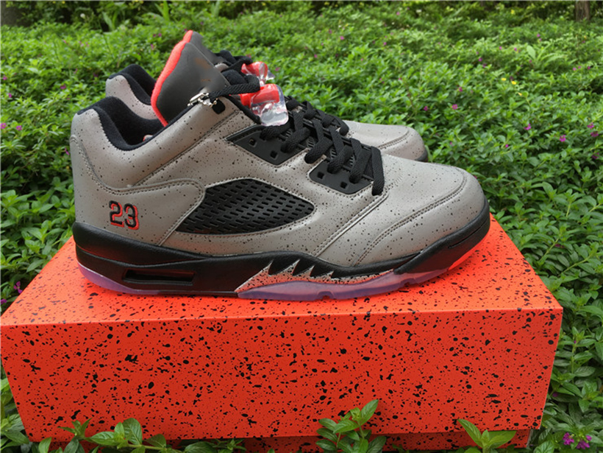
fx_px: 505
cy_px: 226
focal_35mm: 29
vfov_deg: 48.2
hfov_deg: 61.7
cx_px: 302
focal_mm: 4.15
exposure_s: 1/351
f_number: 2.2
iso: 25
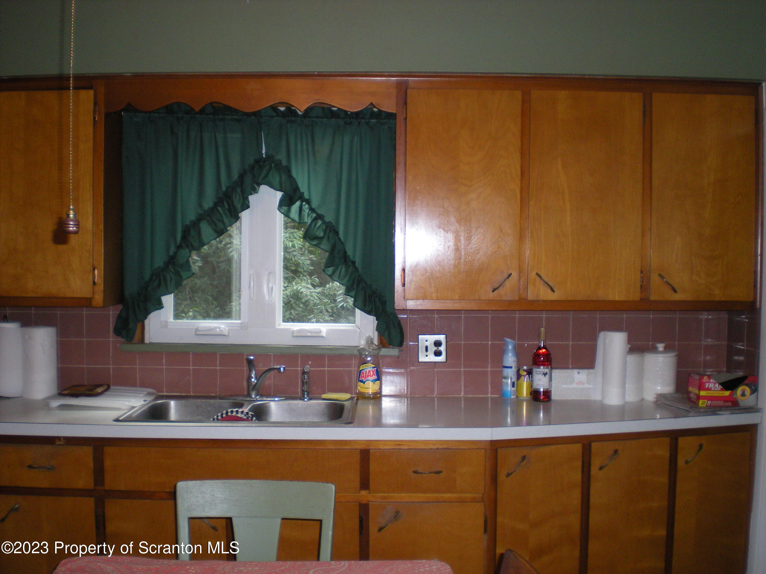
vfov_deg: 37.7
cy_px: 287
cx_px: 383
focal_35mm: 38
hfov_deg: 49.0
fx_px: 841
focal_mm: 6.3
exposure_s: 1/60
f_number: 3.1
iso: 196
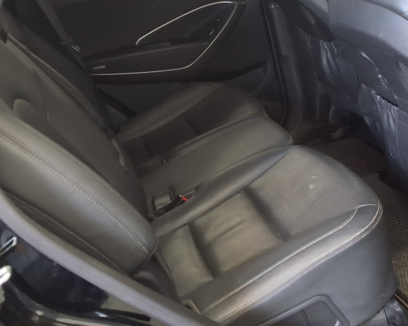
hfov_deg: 33.1
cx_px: 293
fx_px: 676
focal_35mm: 56
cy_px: 65
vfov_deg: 26.6
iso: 80
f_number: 1.9
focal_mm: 2.91
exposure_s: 1/40
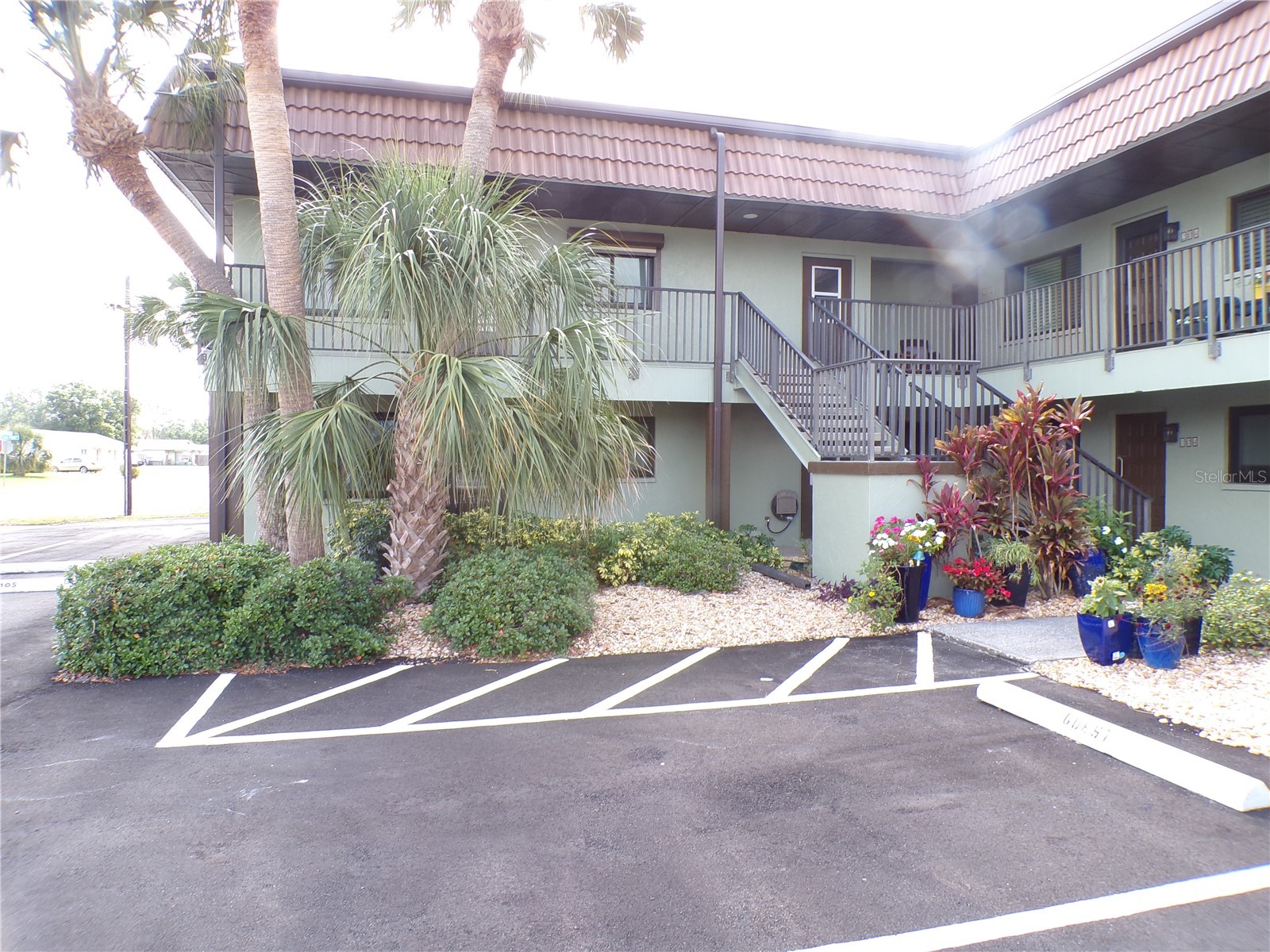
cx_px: 635
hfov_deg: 71.6
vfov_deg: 56.8
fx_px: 881
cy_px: 476
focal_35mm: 24
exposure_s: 1/70
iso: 100
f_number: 4.4
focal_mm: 4.3
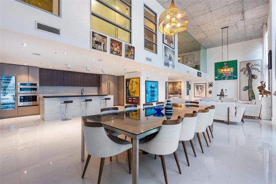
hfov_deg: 96.8
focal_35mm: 16
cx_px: 138
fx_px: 123
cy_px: 92
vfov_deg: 73.7
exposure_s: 1/15
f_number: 9
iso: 800
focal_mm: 16
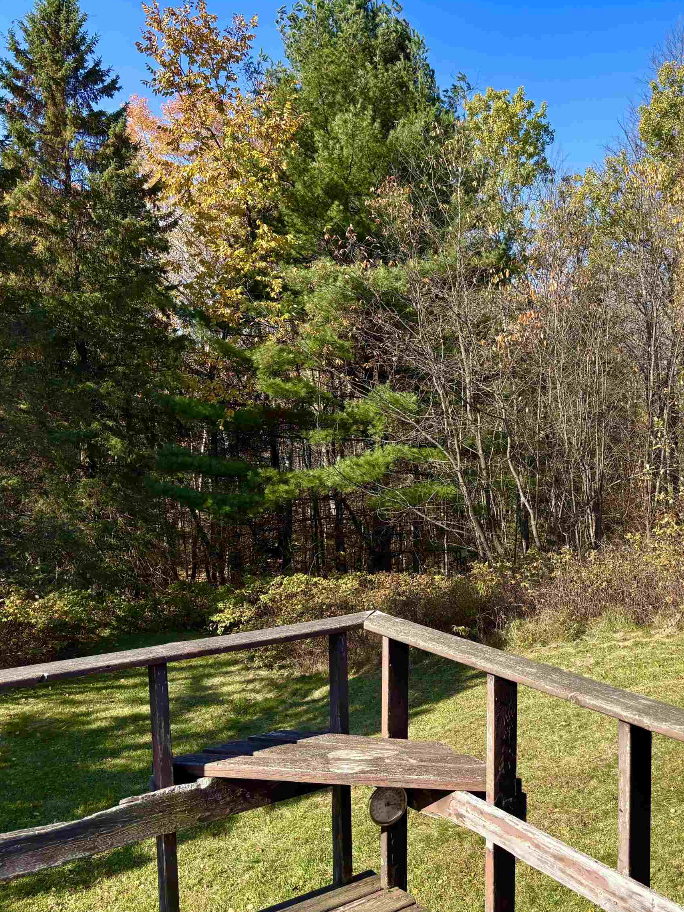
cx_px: 516
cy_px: 456
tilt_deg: -2.1
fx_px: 922
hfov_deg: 39.6
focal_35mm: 35
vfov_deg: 52.6
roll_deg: +0.9
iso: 50
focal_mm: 5.96
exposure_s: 1/1279
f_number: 1.6
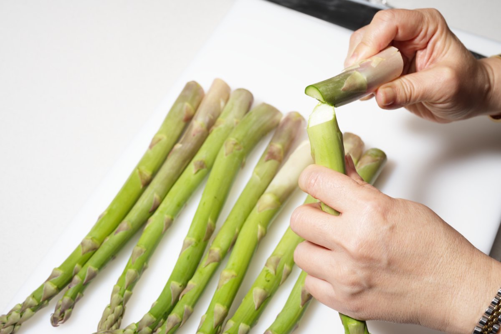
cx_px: 250
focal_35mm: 53
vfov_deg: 25.5
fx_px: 738
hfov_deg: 37.5
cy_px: 167
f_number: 9
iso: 100
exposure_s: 1/80
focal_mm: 53
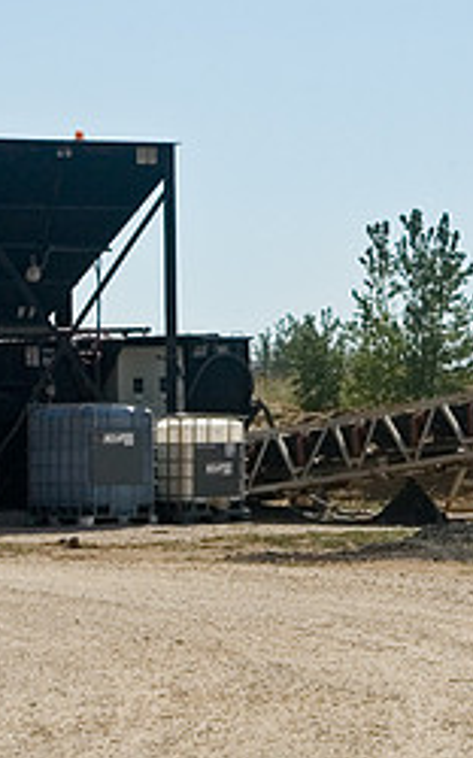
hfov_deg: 5.7
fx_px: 4753
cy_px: 309
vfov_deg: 9.1
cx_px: 594
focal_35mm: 230
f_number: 16
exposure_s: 1/80
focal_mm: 65
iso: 200
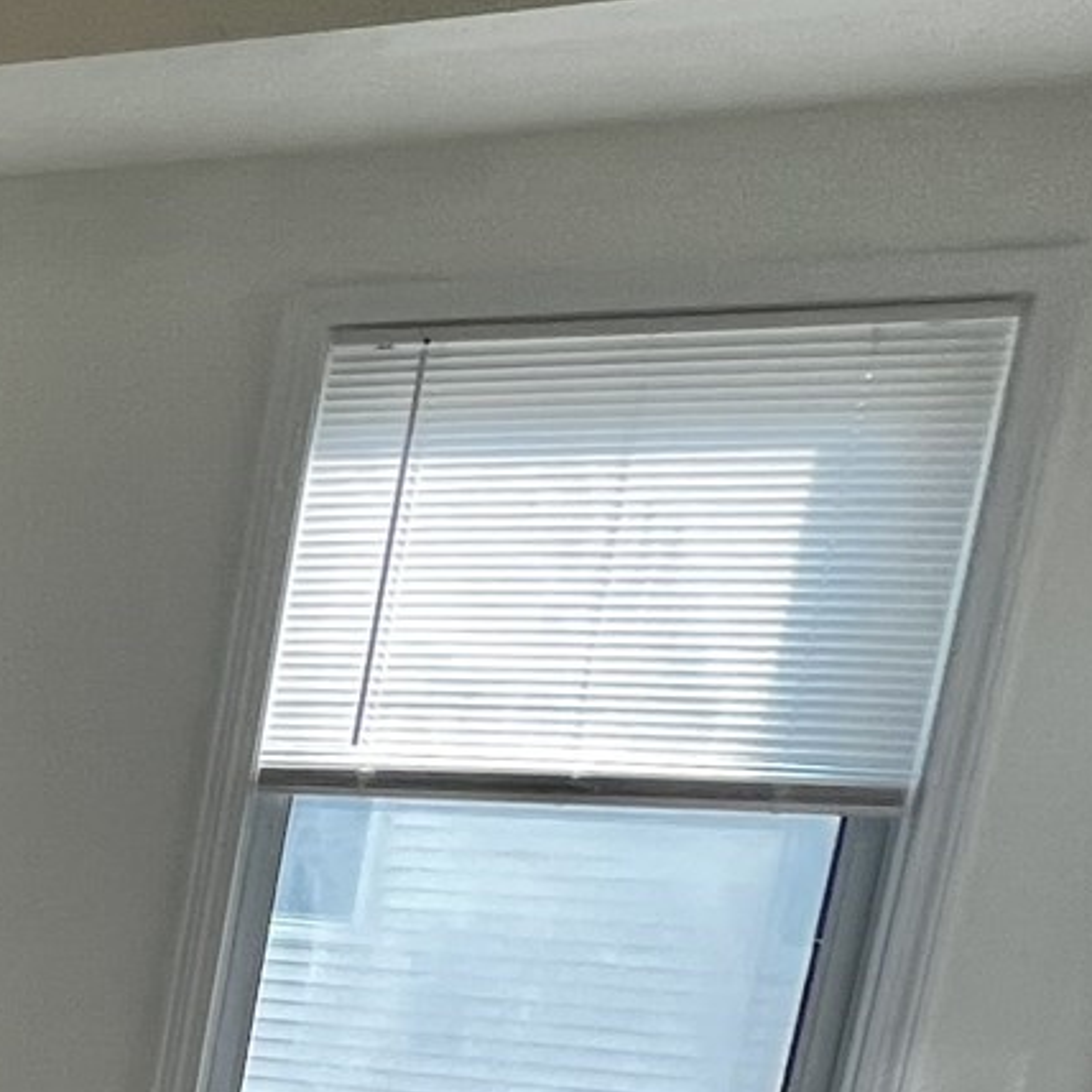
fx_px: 1963
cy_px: 1097
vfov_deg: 29.1
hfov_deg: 17.3
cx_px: -1283
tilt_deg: -9.4
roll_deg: -2.6
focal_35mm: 55
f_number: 1.8
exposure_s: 1/120
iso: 64
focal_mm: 1.57
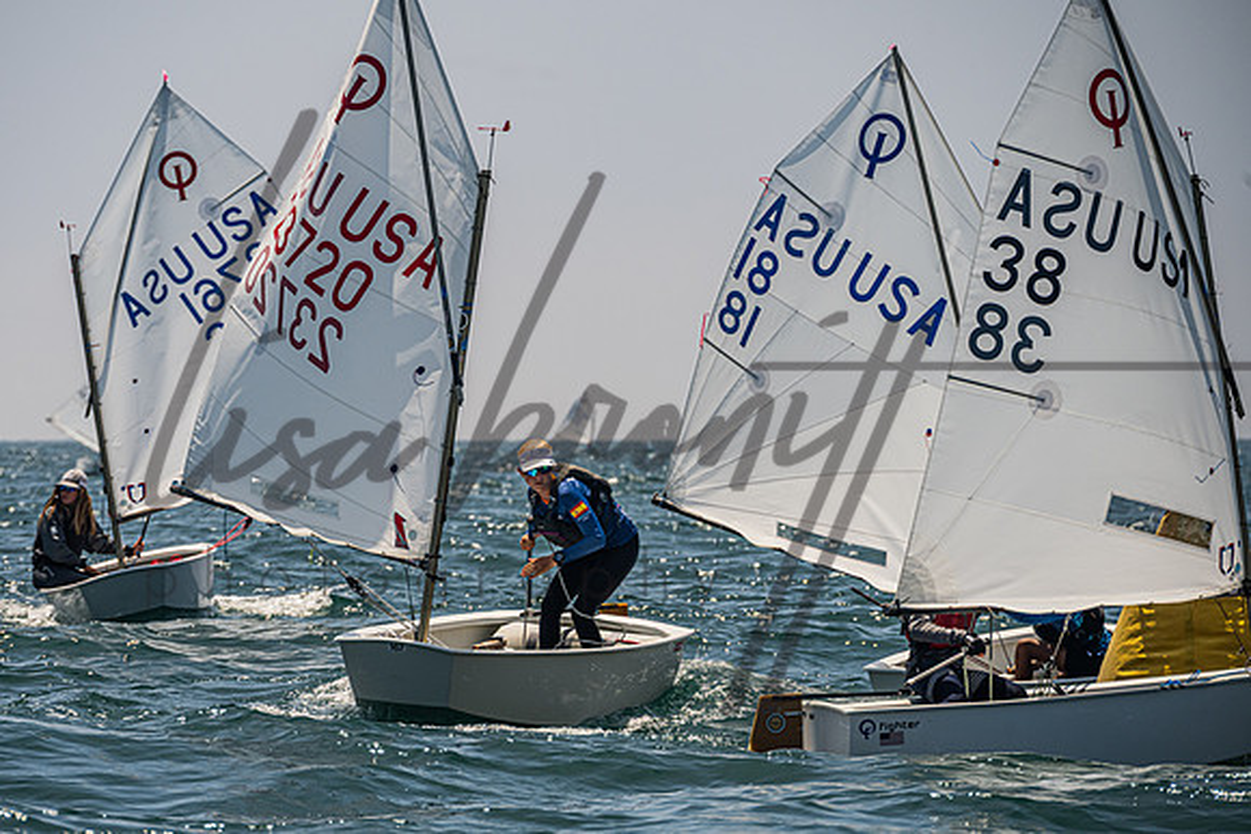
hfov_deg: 6.8
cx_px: 498
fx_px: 10551
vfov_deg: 4.5
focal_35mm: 304
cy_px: 438
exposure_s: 1/1600
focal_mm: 250
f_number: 8
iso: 250
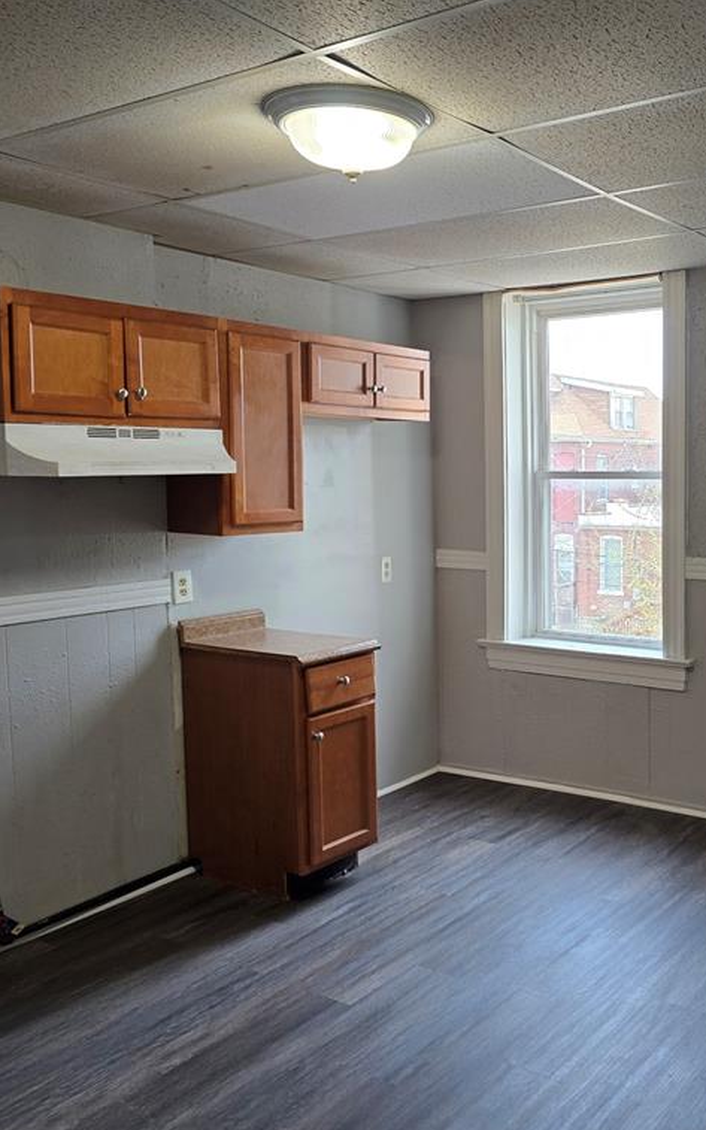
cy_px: 569
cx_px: 585
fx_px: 1016
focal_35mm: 33
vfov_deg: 58.1
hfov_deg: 36.7
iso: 80
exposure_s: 1/120
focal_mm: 6.3
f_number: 1.7
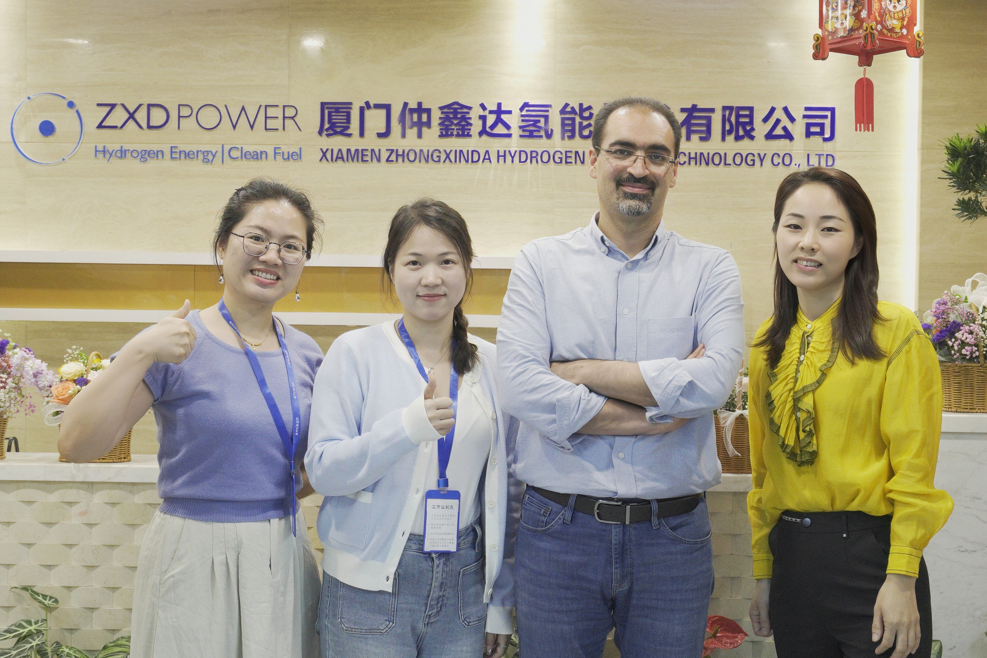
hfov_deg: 51.3
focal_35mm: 38
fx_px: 1028
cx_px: 494
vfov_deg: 35.5
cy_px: 329
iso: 3200
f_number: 5
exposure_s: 1/125
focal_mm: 25
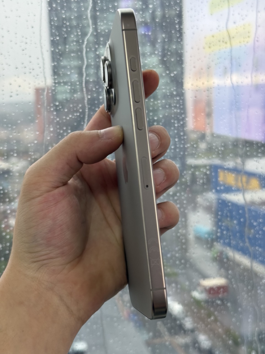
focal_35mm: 48
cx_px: 132
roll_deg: +2.2
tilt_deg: -9.6
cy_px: 177
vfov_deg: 39.7
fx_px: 490
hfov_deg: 30.3
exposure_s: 1/189
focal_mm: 6.76
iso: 80
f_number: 1.78
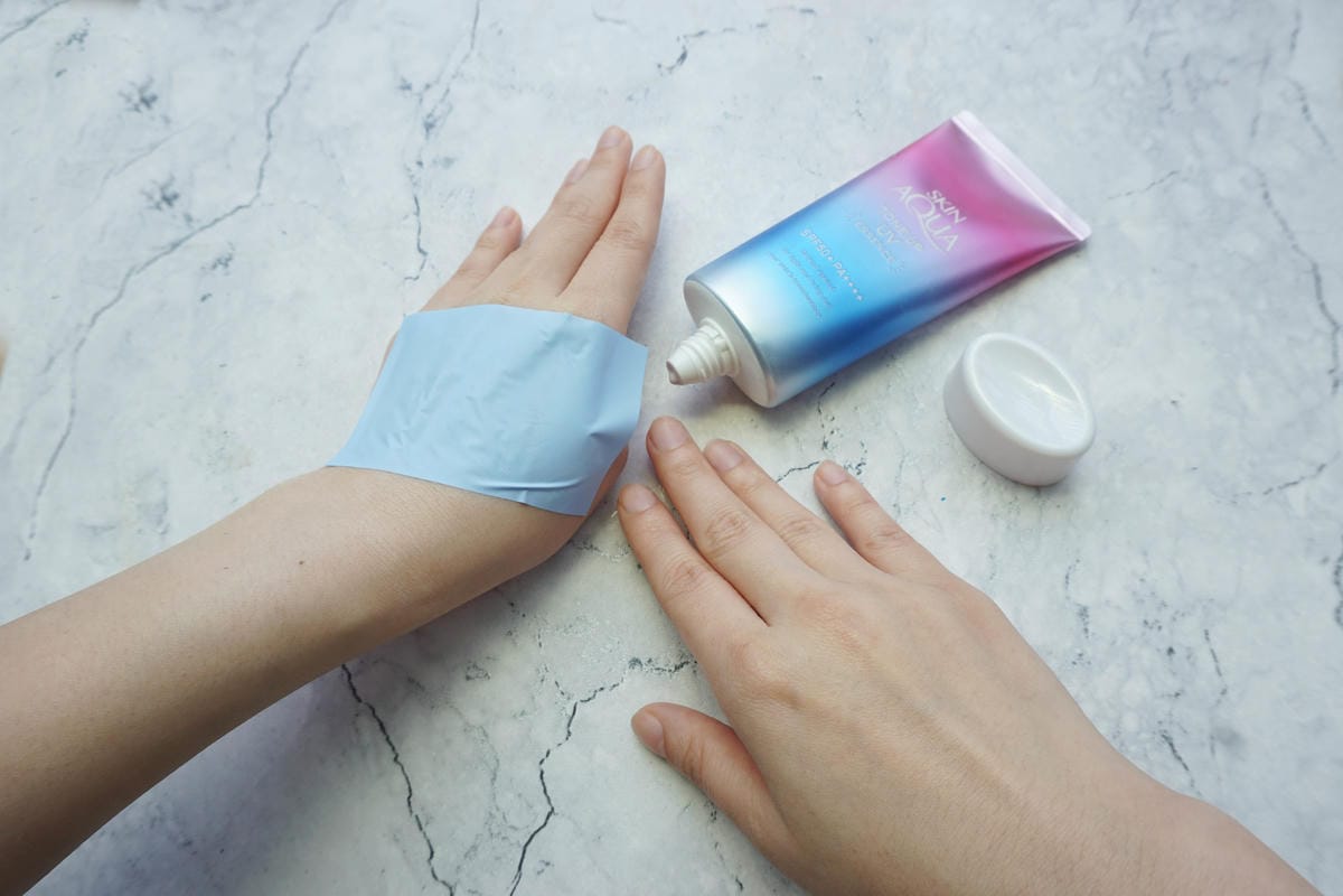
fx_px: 895
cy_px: 448
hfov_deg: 73.7
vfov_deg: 53.1
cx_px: 672
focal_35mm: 24
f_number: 7.1
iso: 100
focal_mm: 16
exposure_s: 1/100
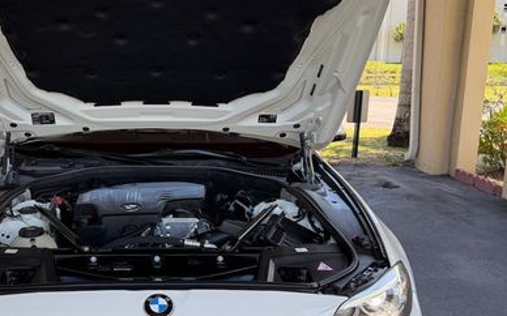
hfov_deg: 46.4
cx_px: 166
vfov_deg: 30.3
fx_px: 580
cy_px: 201
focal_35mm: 42
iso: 80
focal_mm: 6.76
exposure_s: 1/459
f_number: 1.78
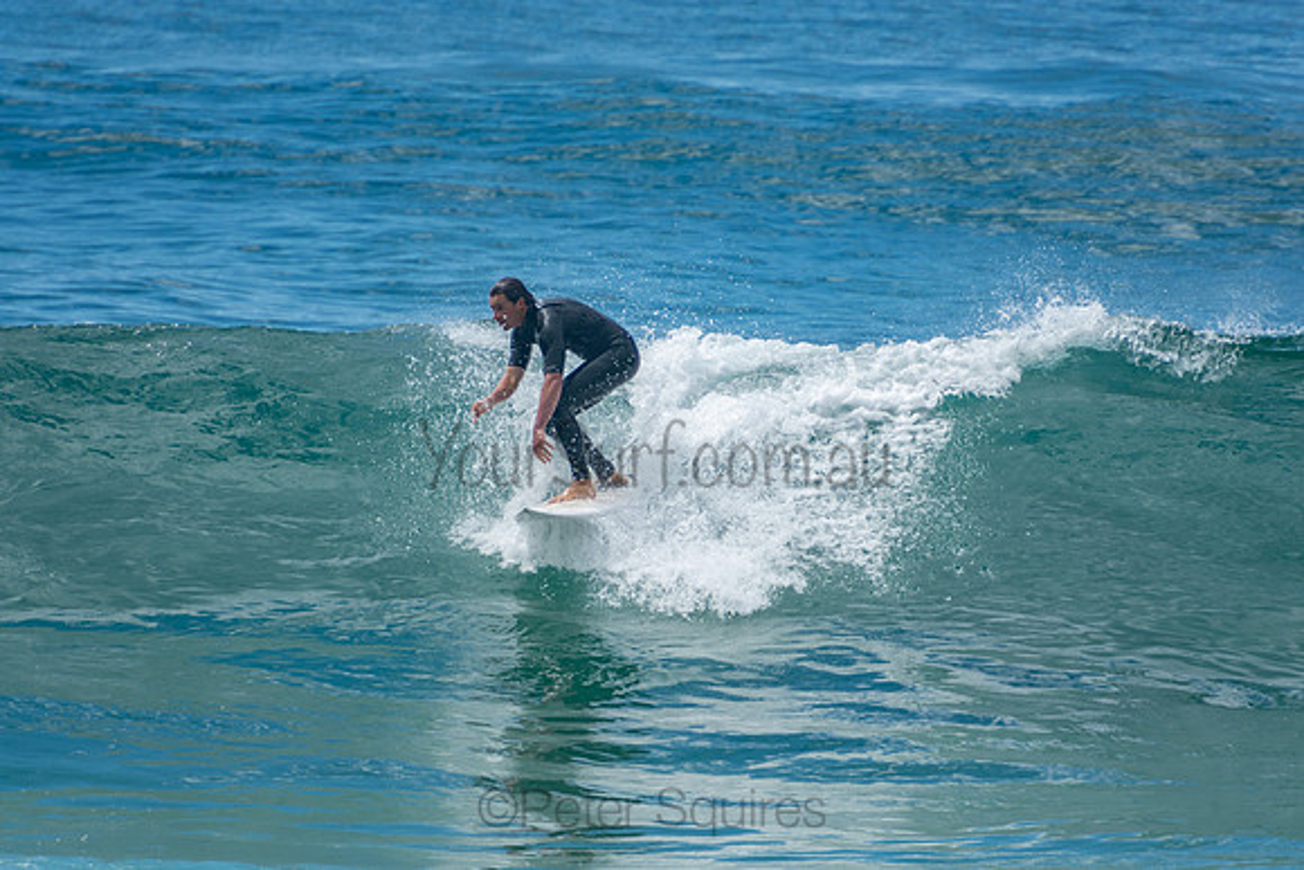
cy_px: 435
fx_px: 21737
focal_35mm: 600
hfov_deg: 3.4
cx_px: 652
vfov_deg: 2.3
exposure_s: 1/1250
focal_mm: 400
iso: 220
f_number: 5.6
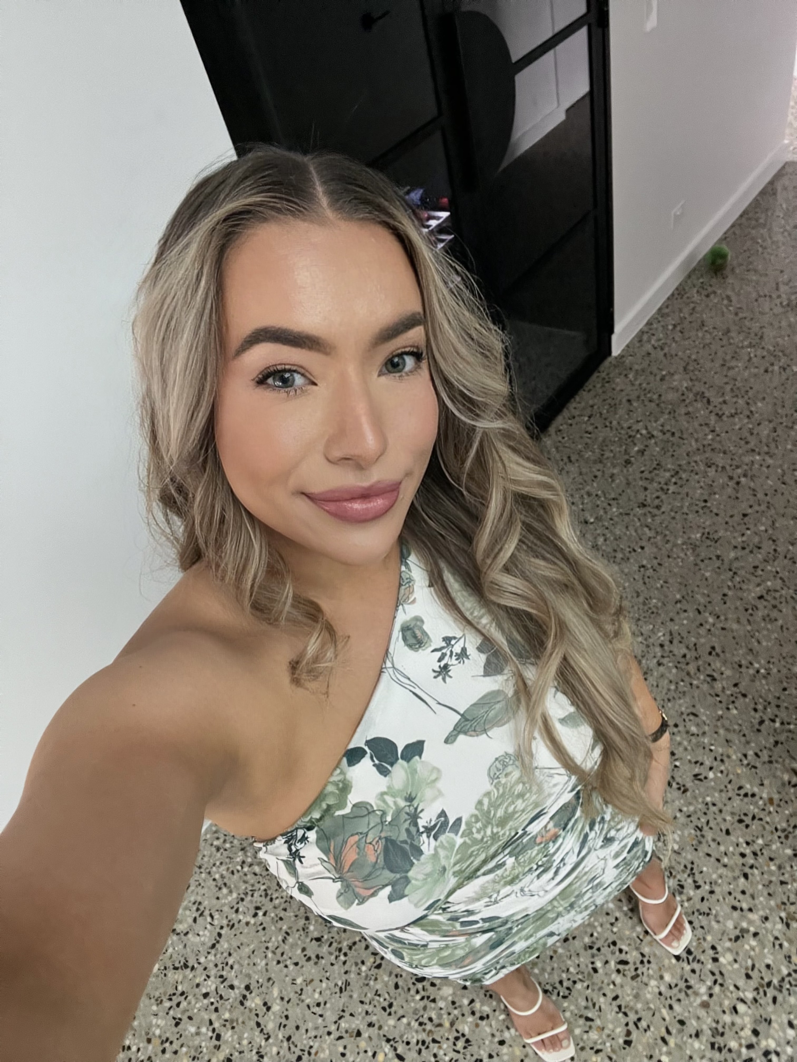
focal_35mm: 23
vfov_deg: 73.9
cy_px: 531
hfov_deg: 58.9
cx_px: 398
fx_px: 706
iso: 400
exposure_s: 1/40
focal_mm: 2.71
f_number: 2.2
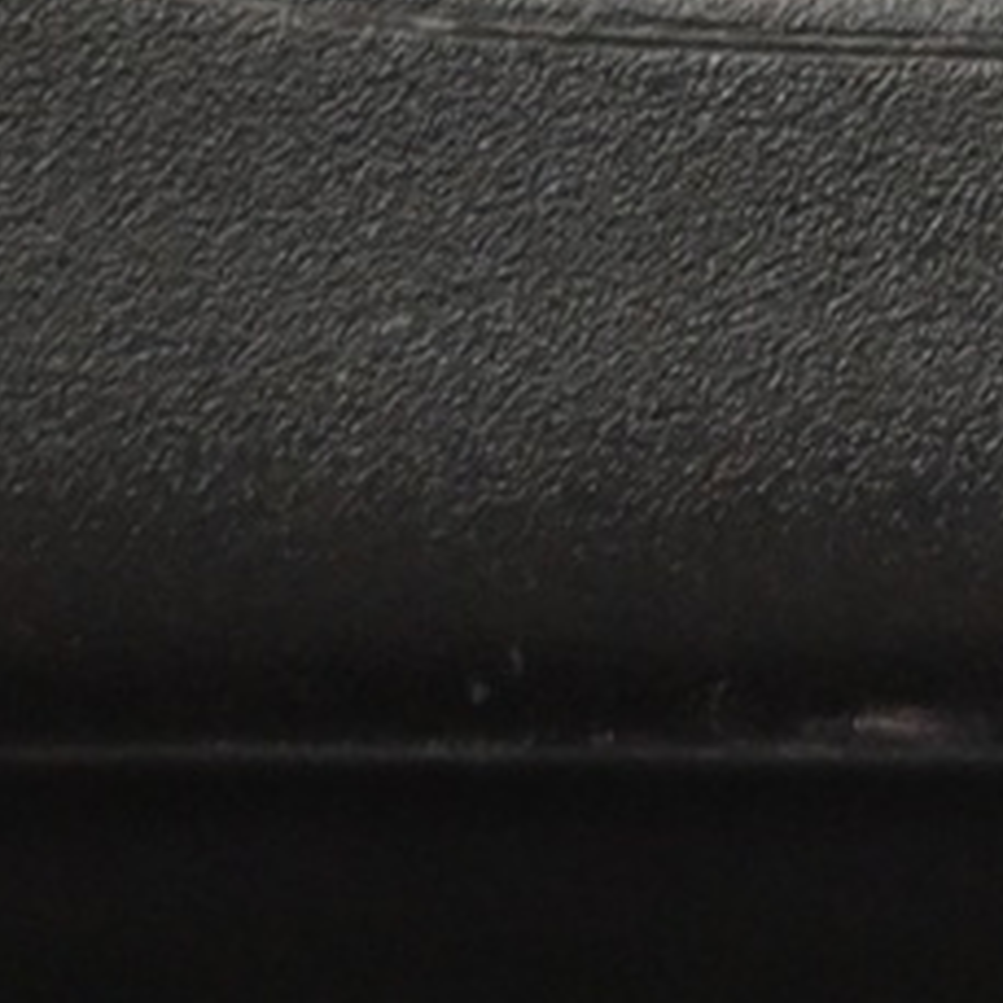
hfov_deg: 6.3
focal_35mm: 276
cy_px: -1064
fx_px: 9032
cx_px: 1568
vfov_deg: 6.2
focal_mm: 30.5
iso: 2800
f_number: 4.8
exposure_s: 1/50
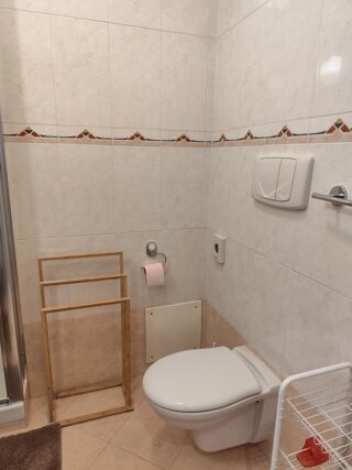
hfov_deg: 58.9
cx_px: 176
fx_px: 312
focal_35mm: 23
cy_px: 235
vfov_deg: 73.9
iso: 800
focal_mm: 6.19
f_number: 1.65
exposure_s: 1/50
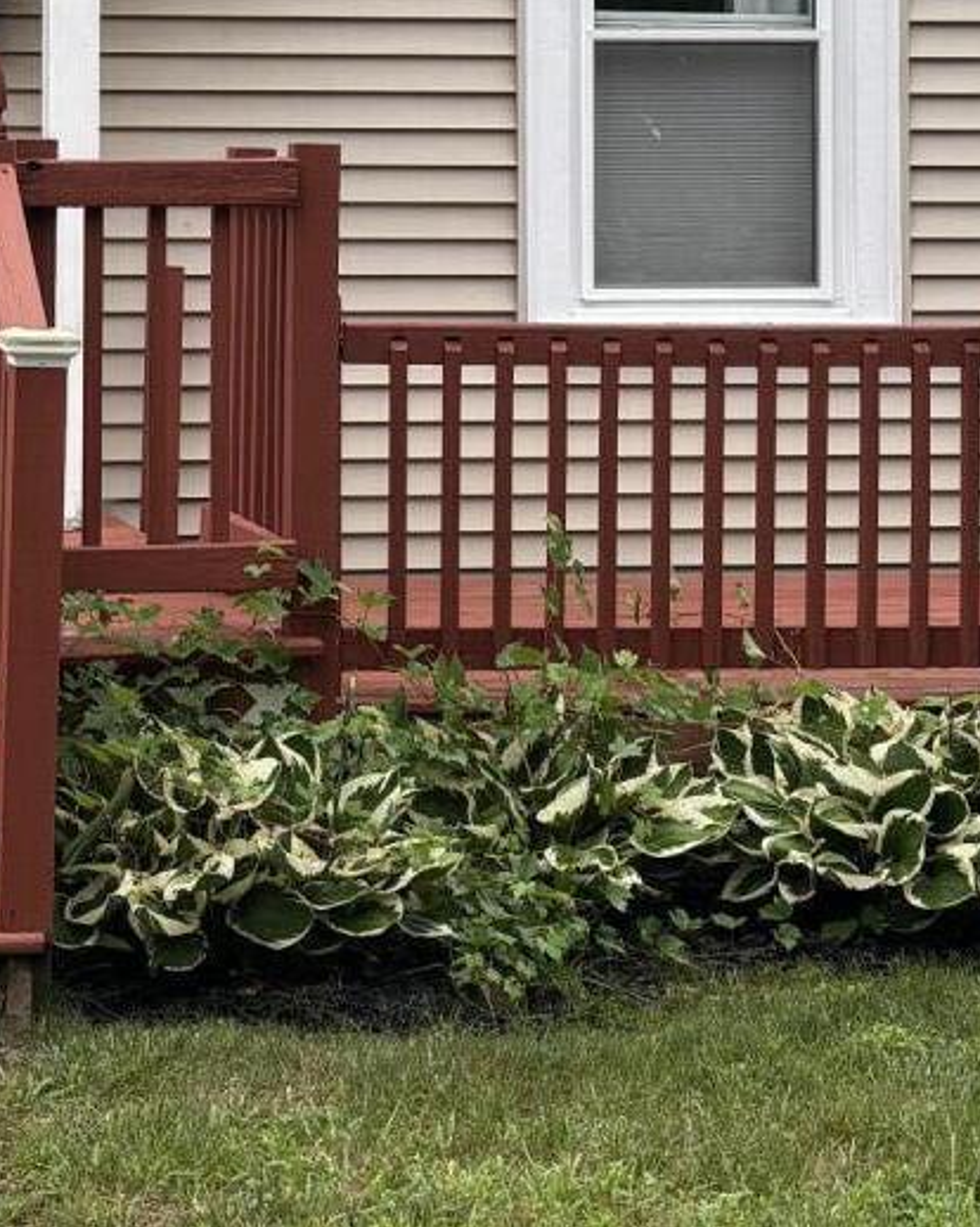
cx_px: 125
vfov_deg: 19.3
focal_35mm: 98
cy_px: 152
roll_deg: -1.7
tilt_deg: -0.5
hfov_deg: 15.5
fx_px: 3555
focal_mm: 5.96
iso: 50
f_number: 1.6
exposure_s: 1/456
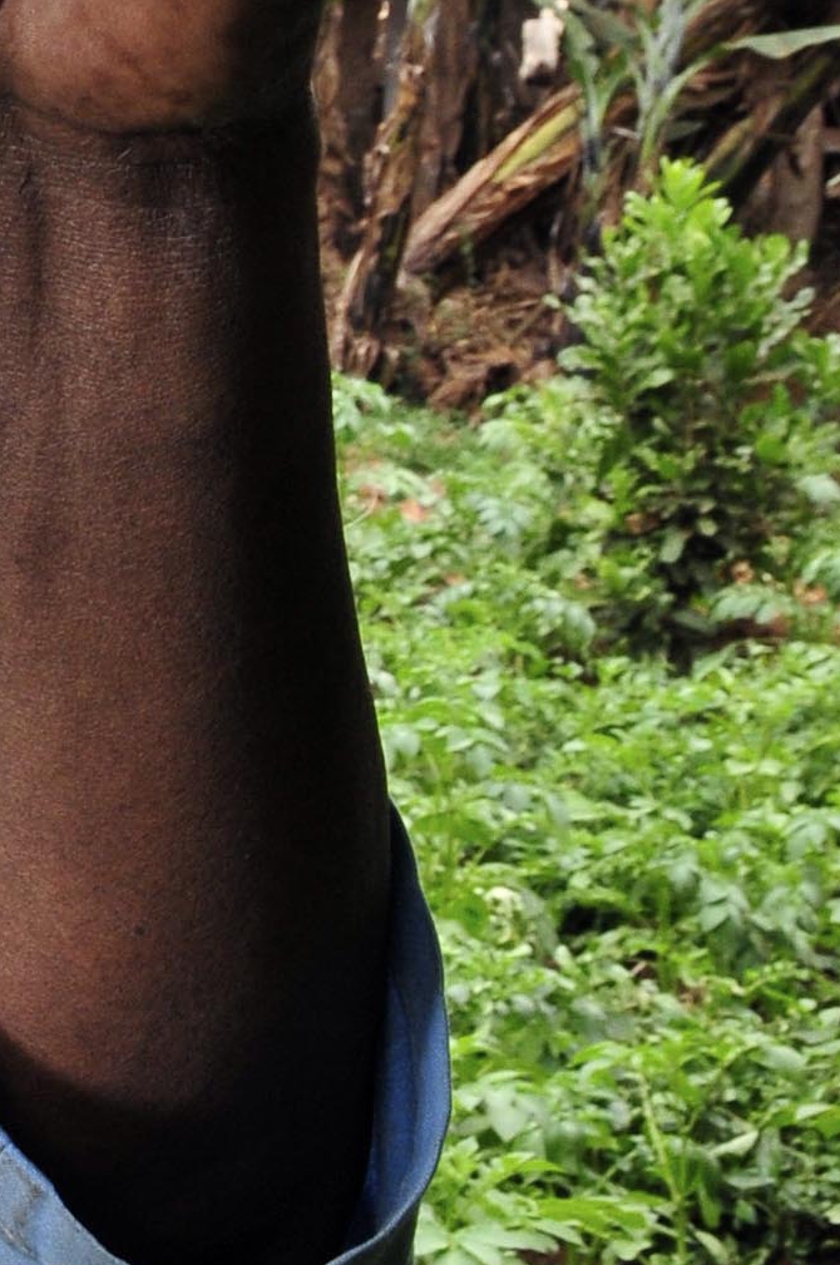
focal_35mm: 102
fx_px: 3580
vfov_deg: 19.7
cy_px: 158
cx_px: -930
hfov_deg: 11.7
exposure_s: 1/80
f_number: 10
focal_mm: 16
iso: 400
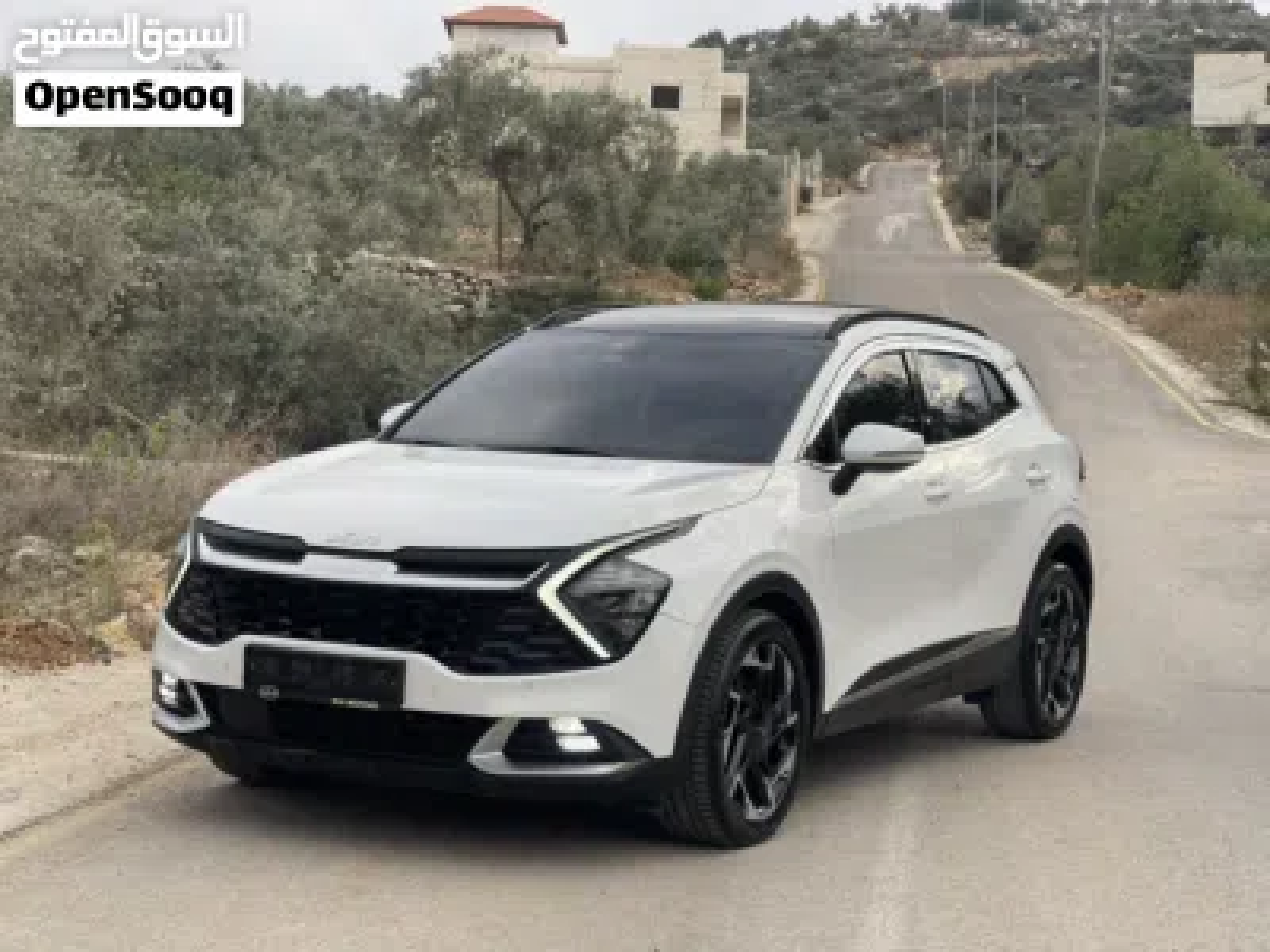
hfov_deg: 30.3
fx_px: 2348
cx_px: 635
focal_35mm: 64
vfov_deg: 22.9
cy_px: 476
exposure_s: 1/121
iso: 20
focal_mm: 7.5
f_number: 2.2
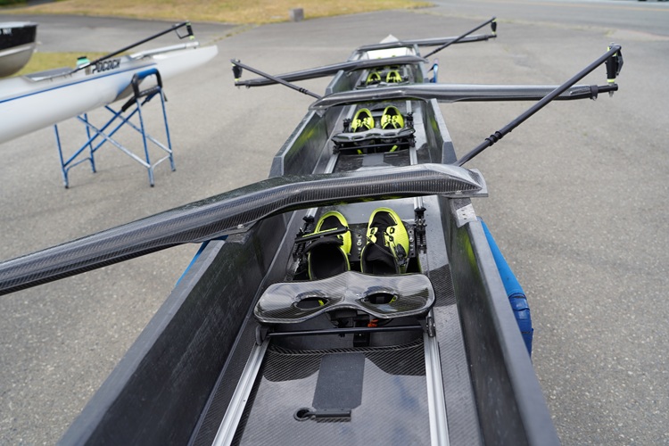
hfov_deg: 60.3
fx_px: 576
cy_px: 223
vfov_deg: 42.3
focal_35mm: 31
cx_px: 334
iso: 100
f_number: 4.5
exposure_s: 1/200
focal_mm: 31
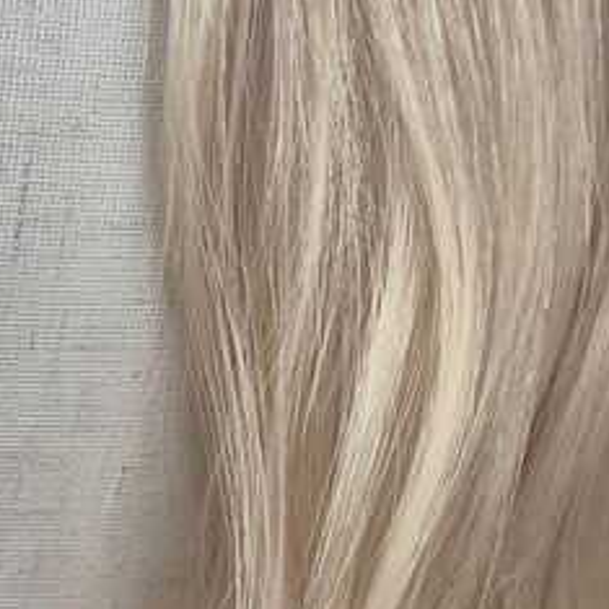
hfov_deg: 16.7
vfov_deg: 16.3
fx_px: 2070
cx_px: 168
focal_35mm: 104
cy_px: 661
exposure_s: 1/190
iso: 25
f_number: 1.8
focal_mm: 5.4
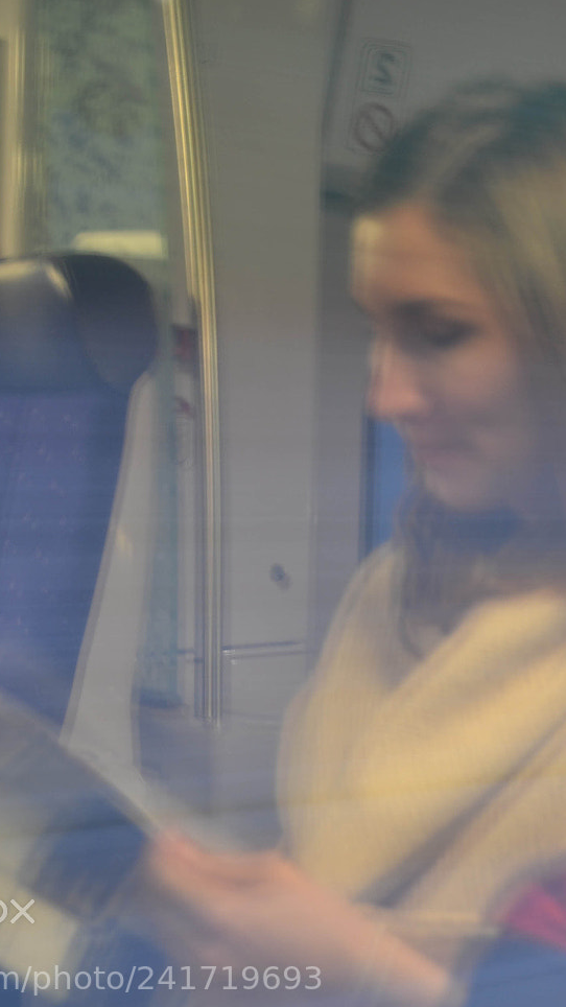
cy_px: 504
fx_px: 1948
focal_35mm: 73
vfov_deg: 29.0
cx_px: 611
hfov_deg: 16.1
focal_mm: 28
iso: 100
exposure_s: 1/1.67
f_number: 4.5
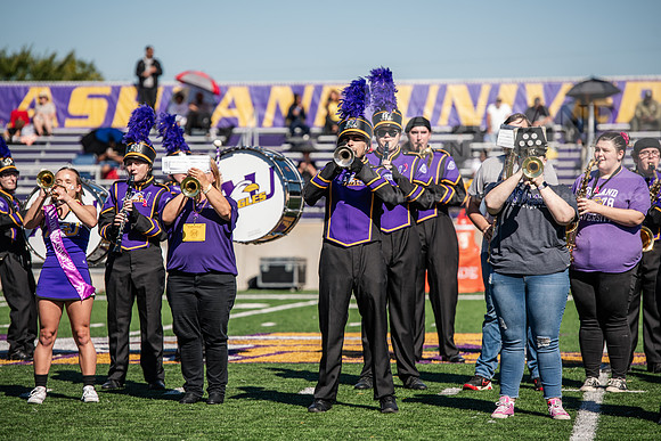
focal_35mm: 180
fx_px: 3306
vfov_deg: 7.6
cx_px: 330
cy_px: 220
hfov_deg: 11.4
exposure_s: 1/400
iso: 50
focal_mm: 180
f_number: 4
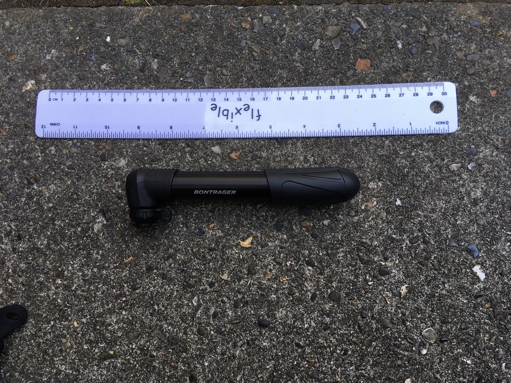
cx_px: 256
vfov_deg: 48.2
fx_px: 428
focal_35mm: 29
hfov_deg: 61.7
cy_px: 192
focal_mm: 4.15
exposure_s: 1/109
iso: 25
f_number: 2.2
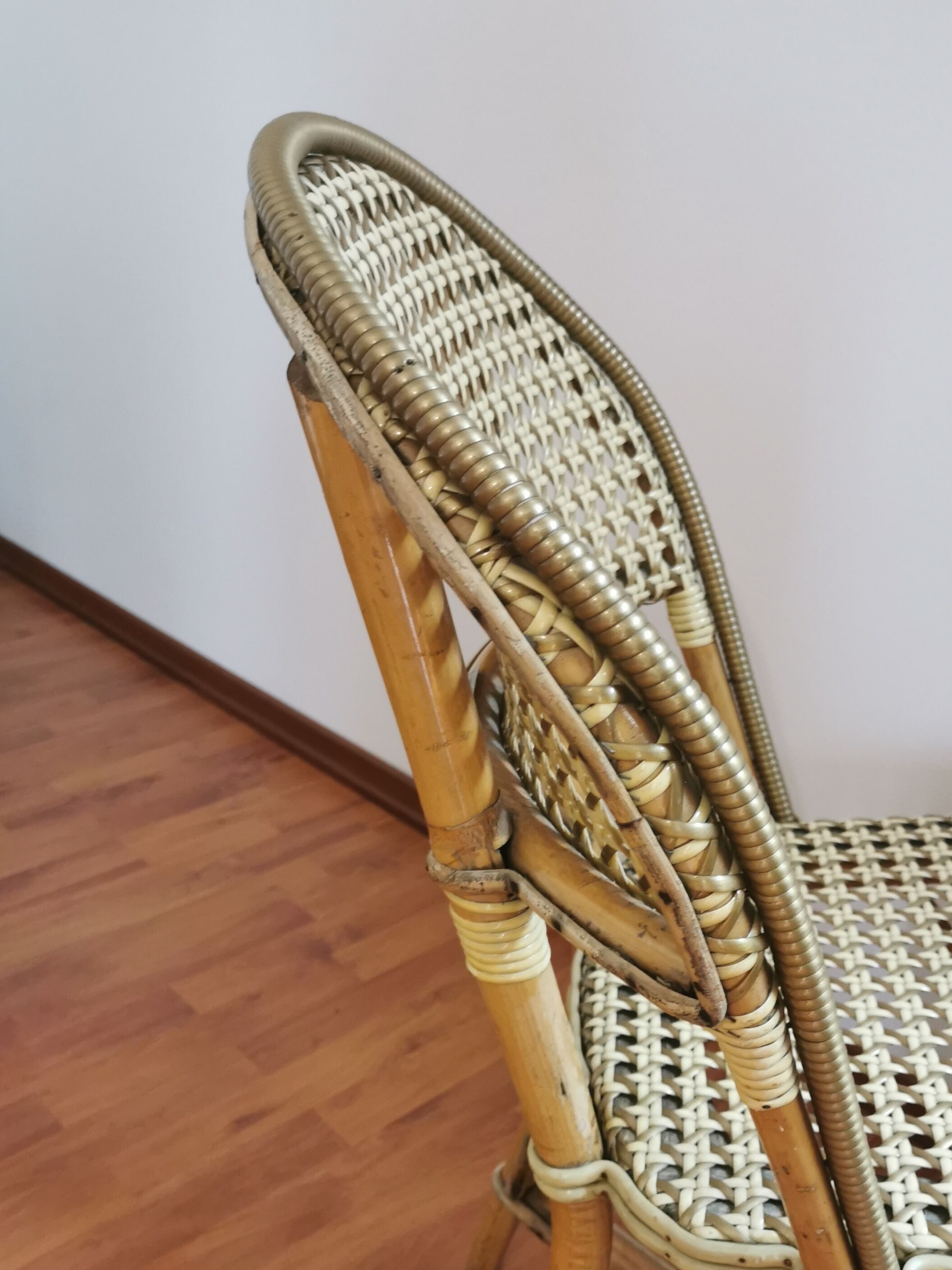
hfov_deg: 40.4
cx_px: 599
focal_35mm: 35
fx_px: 1283
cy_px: 773
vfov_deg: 52.2
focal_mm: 5.58
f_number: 1.8
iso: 250
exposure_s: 1/50
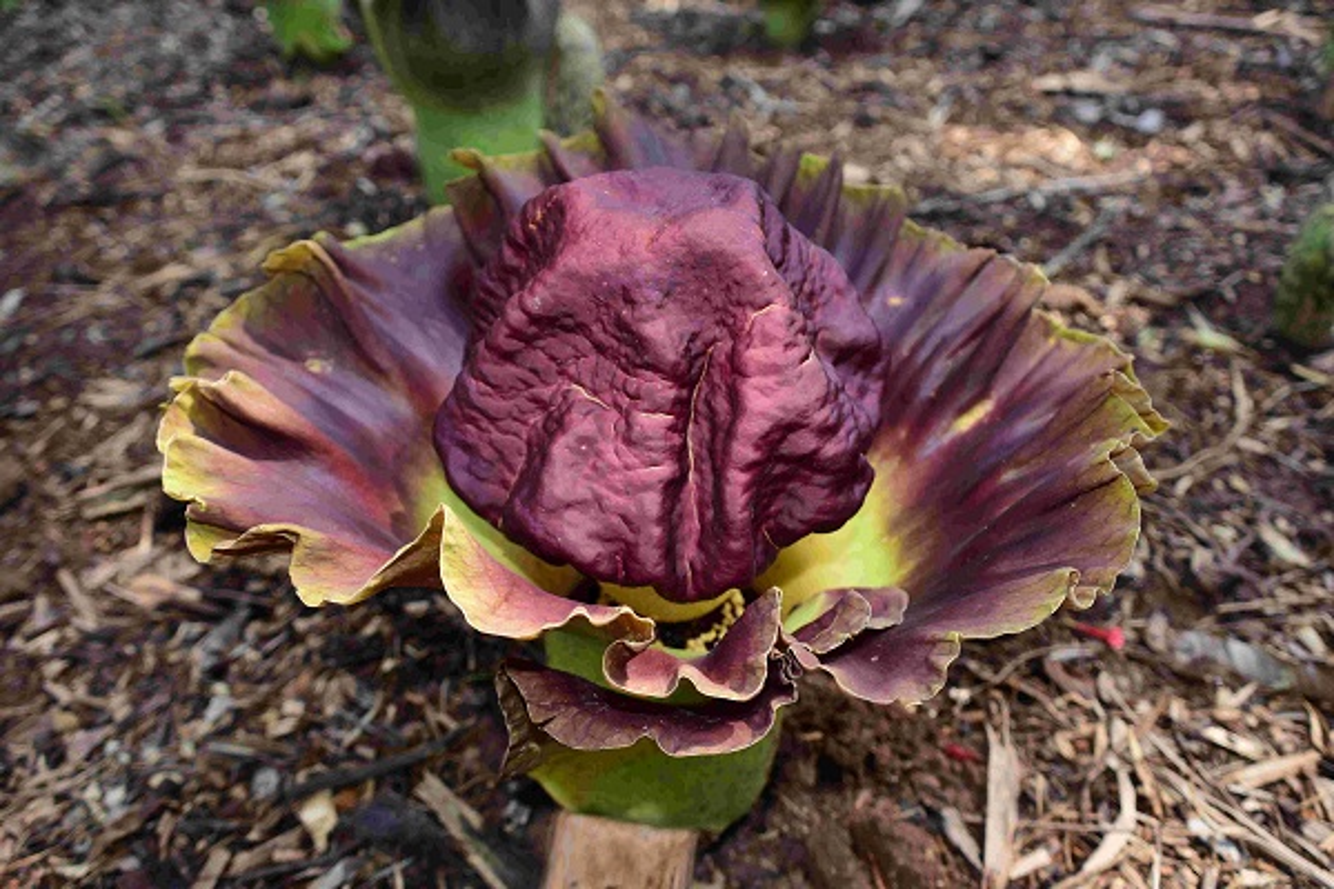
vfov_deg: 41.7
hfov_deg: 59.5
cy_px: 444
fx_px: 1167
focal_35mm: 32
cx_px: 667
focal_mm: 21
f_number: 3.5
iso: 100
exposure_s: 1/200
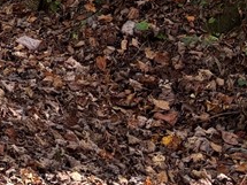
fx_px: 884
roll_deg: -1.4
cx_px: -291
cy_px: -201
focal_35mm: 124
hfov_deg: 13.1
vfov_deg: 10.8
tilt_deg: -0.7
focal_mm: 5.96
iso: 40
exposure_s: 1/206
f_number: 1.6
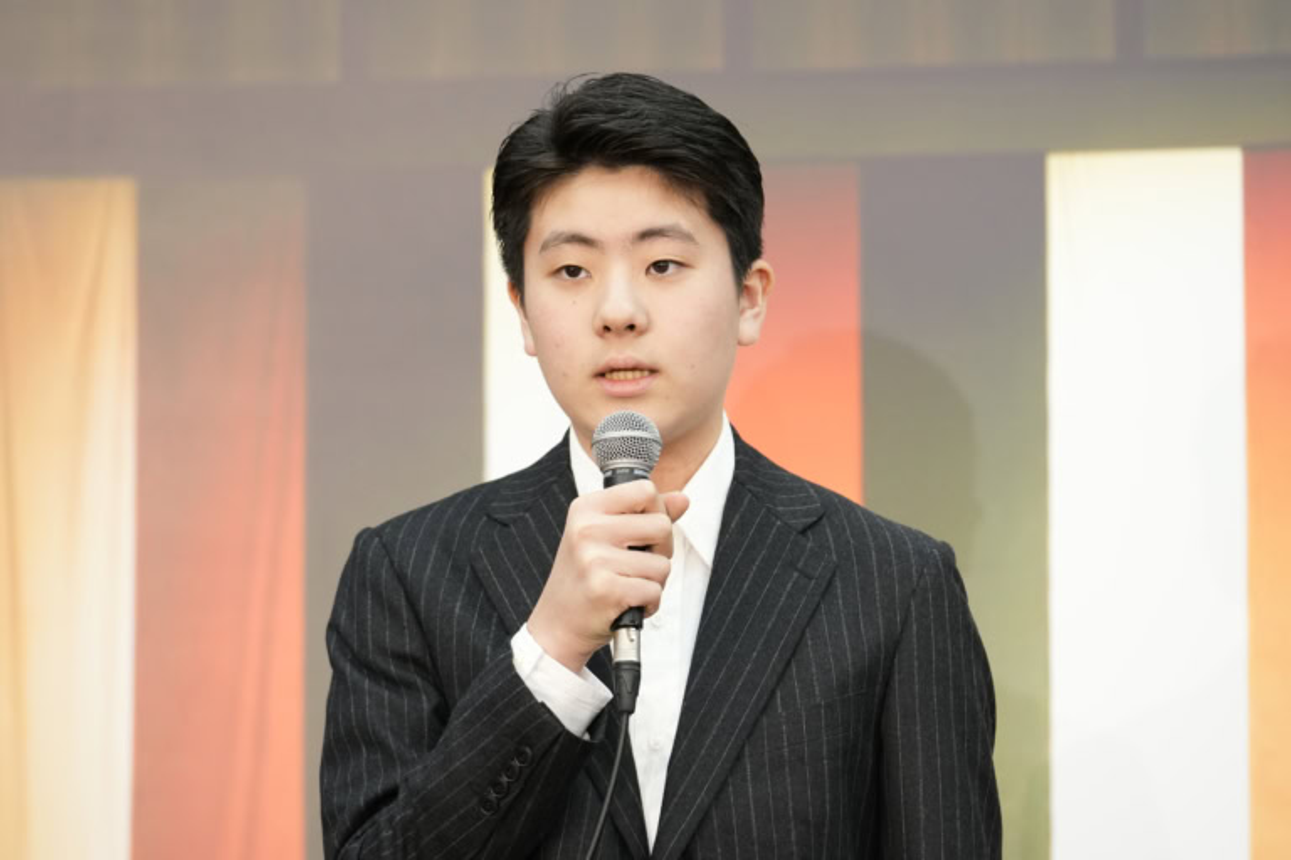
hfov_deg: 8.7
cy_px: 430
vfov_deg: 5.8
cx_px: 646
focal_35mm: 238
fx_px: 8534
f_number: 3.2
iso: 1250
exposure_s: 1/250
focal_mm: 159
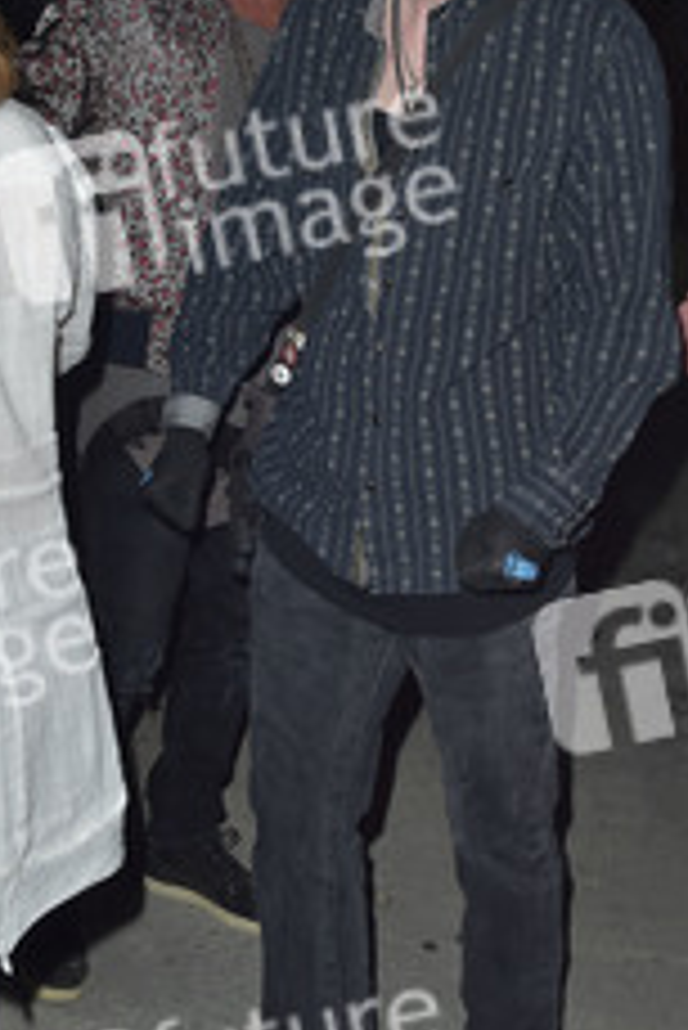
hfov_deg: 24.2
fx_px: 1603
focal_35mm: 56
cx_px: 357
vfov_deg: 35.5
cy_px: 423
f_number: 6.3
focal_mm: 32
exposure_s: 1/250
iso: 400
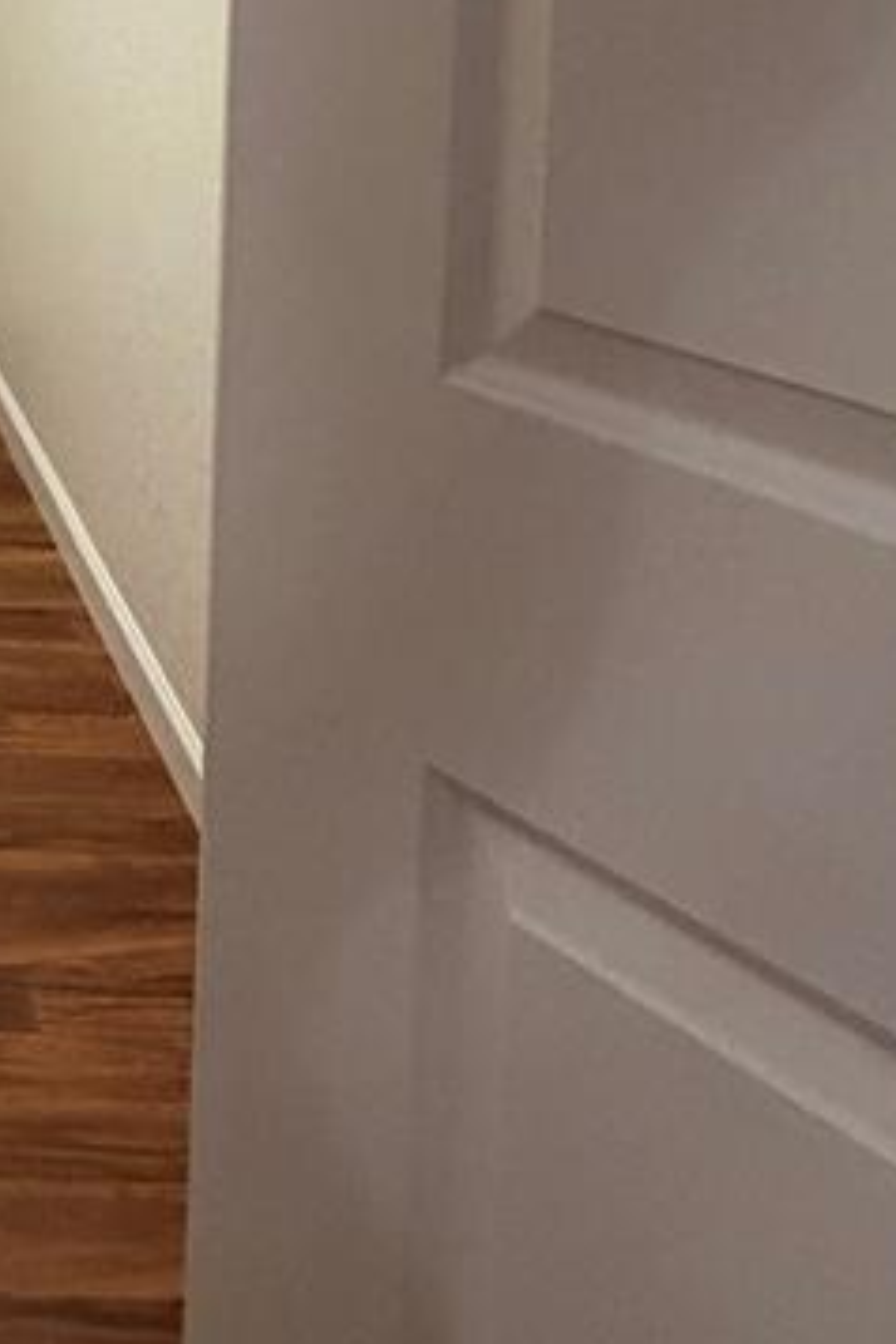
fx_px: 1829
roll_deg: -1.3
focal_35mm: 49
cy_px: -124
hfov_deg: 23.8
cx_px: -312
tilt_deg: -3.2
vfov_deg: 34.9
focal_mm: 2.22
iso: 500
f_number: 2.2
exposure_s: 1/60
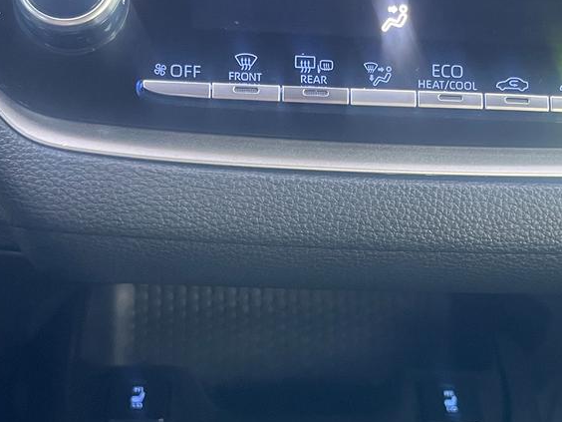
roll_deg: -6.9
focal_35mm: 59
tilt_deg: -31.0
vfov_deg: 24.8
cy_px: 251
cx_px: 340
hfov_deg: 32.6
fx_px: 958
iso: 500
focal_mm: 5.1
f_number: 1.6
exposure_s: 1/36
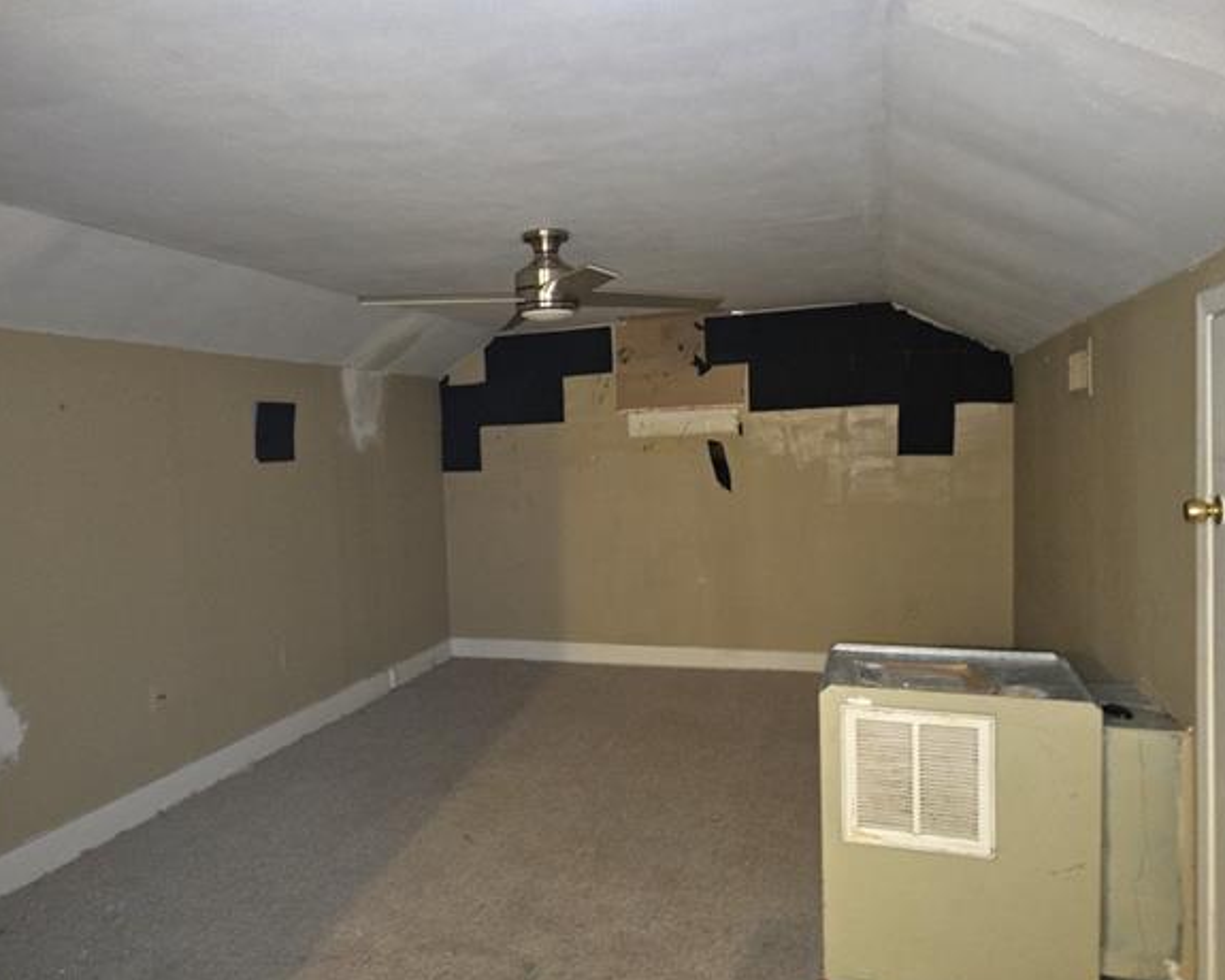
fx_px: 906
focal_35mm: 25
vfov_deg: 56.8
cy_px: 490
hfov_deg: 68.0
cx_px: 558
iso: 2000
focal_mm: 6.3
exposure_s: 1/8
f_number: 1.7
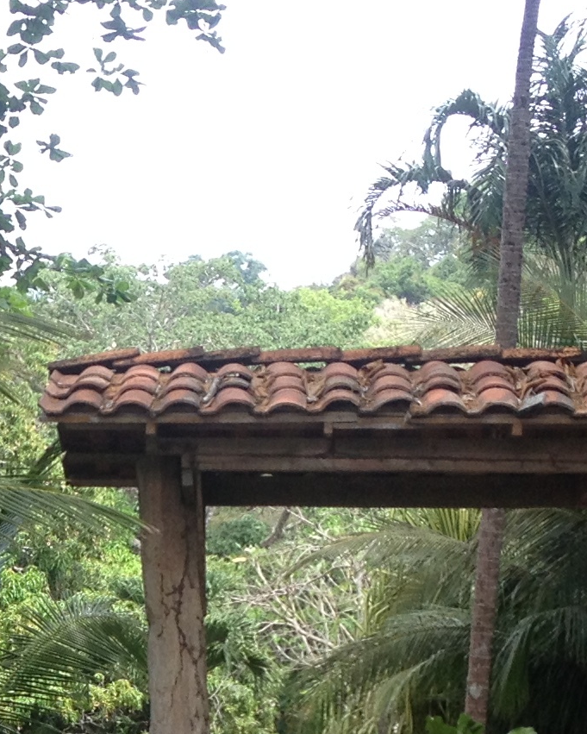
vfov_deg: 14.3
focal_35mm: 131
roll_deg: -0.6
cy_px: 854
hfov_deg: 11.6
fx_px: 2844
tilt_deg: -2.5
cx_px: -87
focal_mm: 4.28
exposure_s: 1/336
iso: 50
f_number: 2.4
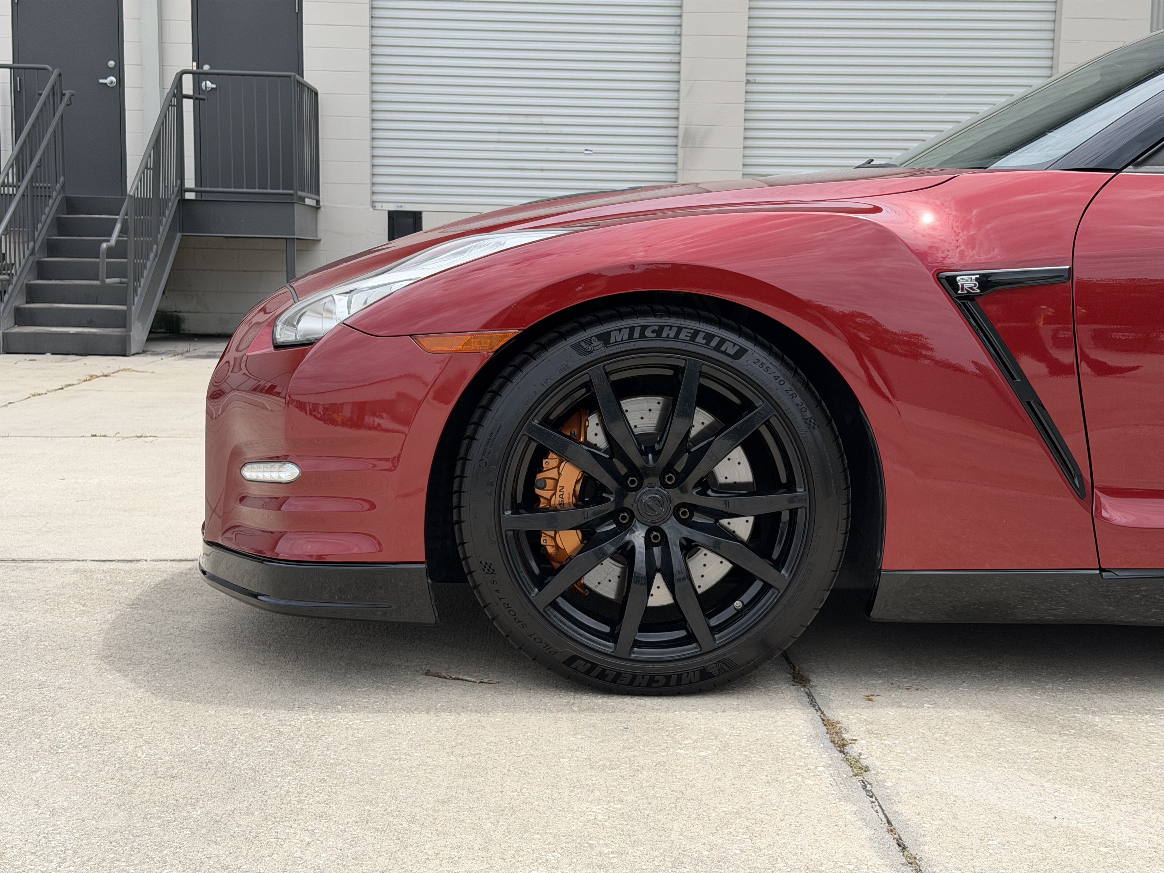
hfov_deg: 39.7
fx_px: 1614
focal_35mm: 48
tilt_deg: -6.8
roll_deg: -0.9
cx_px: 582
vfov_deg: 30.3
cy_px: 436
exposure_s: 1/4587
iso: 80
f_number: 1.78
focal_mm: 6.76
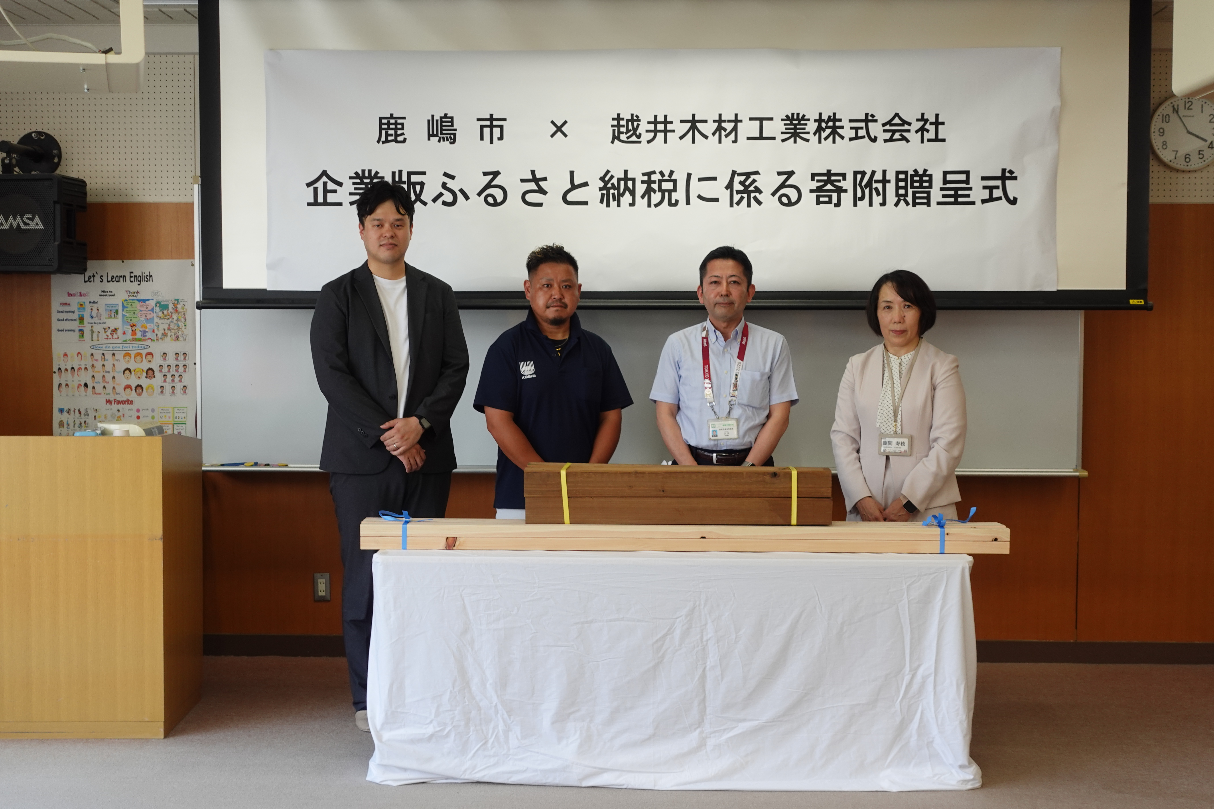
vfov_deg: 28.6
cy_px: 404
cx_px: 607
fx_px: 1585
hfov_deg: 41.9
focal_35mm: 47
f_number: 2.8
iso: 125
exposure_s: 1/60
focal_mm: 17.79
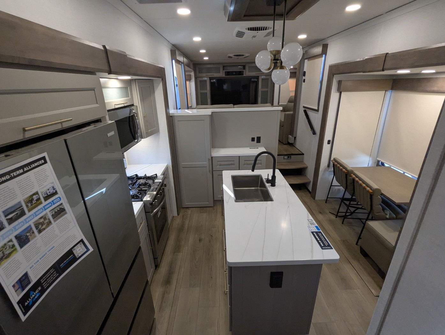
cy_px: 168
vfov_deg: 78.2
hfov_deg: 94.4
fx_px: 206
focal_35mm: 16
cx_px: 222
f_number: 2.2
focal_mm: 2.35
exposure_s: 1/157
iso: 452
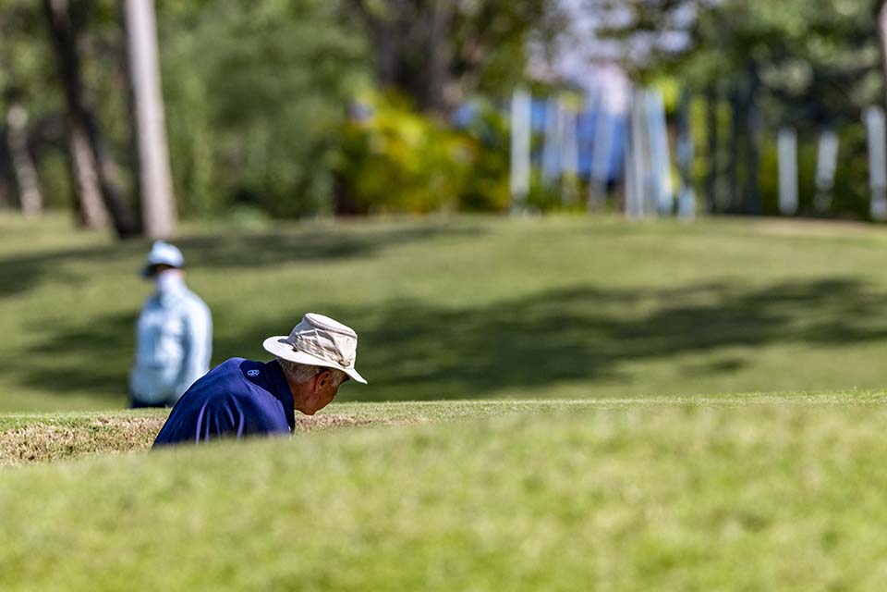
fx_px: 9855
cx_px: 444
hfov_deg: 5.2
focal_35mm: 400
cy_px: 296
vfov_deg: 3.4
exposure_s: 1/4000
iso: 450
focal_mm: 400
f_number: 5.6
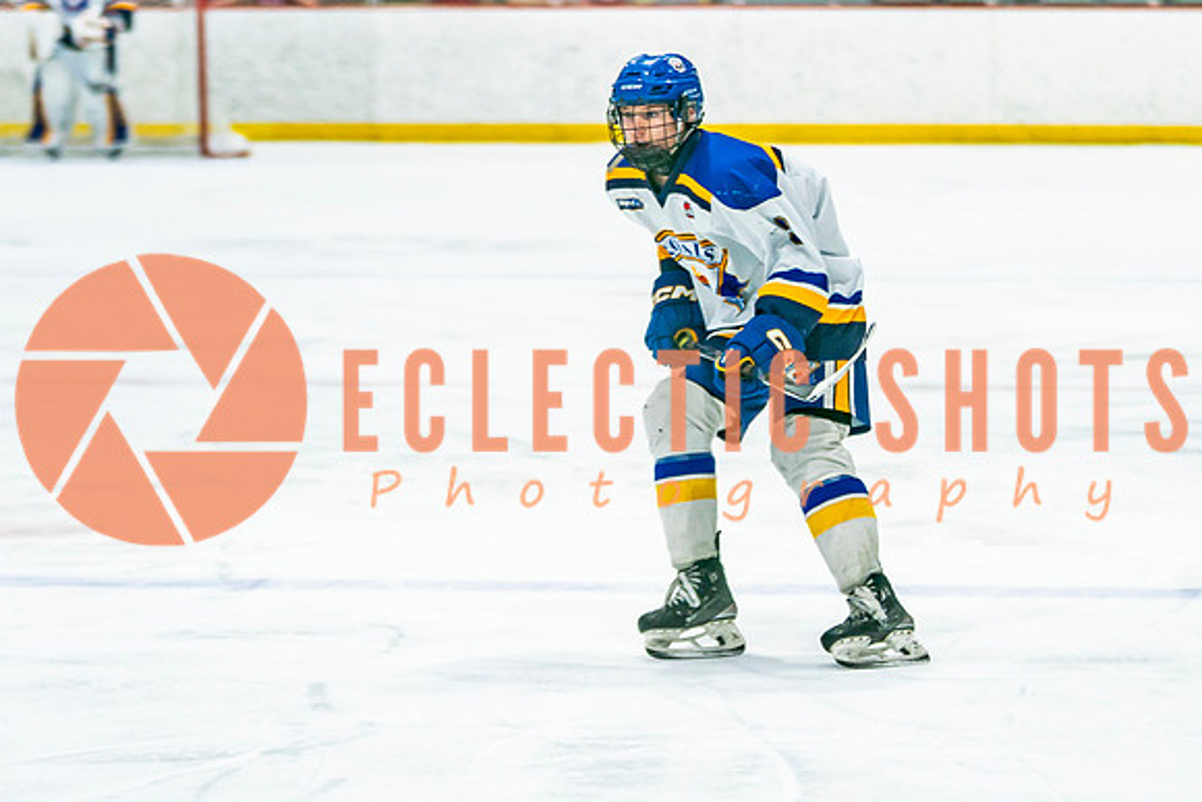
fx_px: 7191
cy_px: 429
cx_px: 829
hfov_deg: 9.5
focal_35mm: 215
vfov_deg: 6.4
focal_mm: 105
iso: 320
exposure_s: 1/640
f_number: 2.8
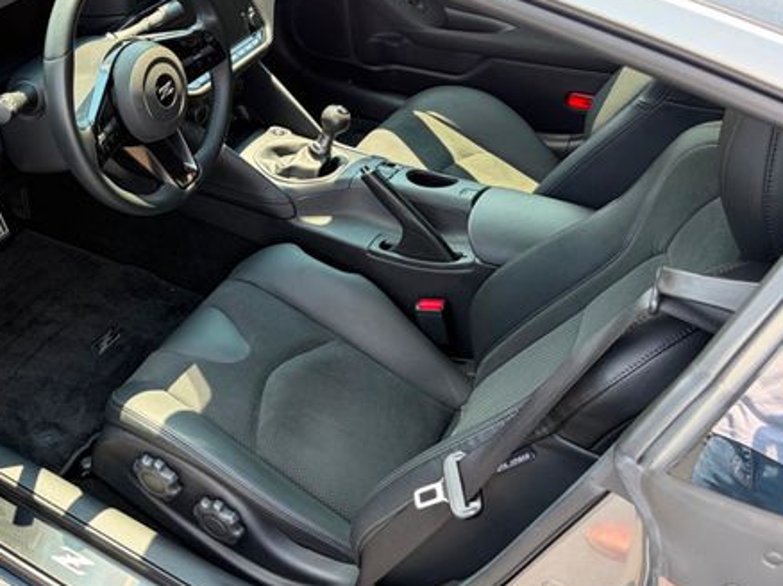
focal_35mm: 38
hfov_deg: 47.8
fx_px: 859
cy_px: 263
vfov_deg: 37.6
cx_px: 234
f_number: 1.6
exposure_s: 1/197
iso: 64
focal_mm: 5.96
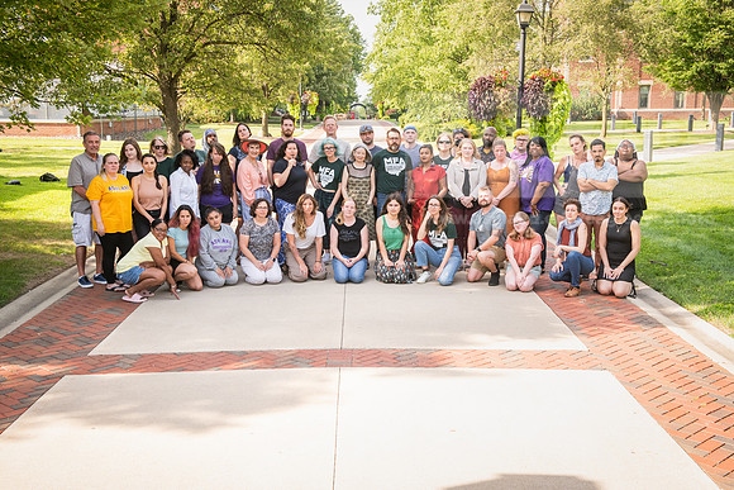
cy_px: 245
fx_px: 918
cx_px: 367
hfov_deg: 43.6
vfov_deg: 29.9
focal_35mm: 45
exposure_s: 1/320
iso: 800
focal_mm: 45
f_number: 8
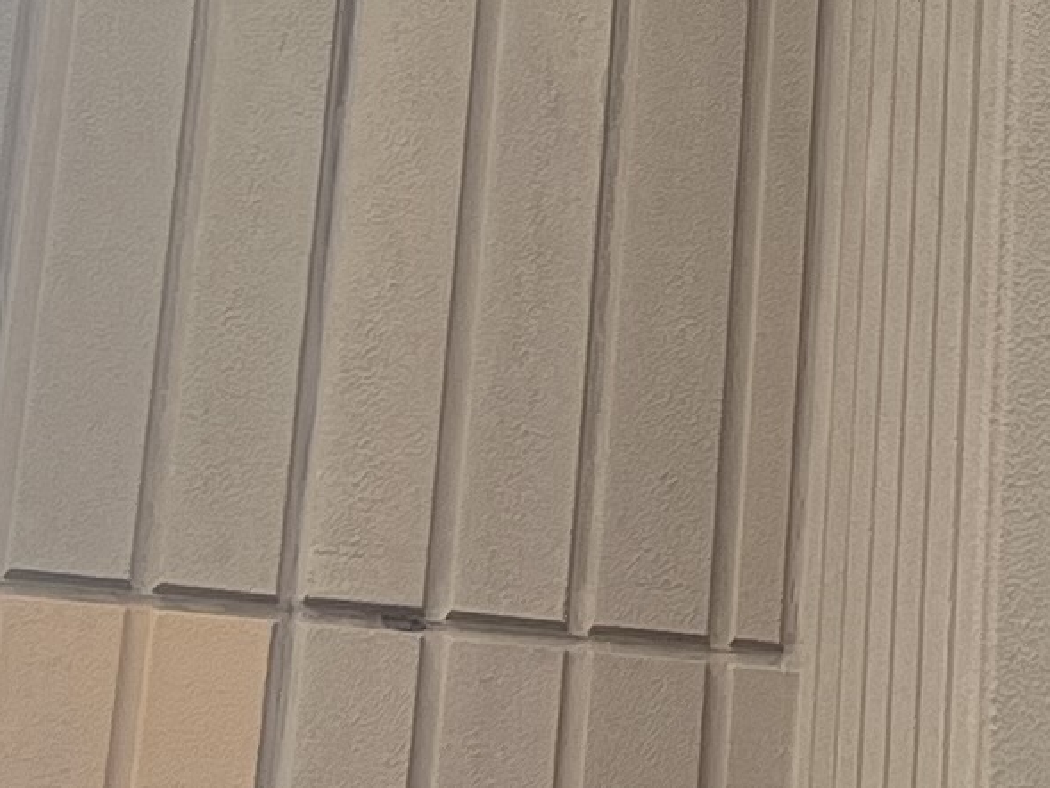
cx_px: 1266
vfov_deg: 8.3
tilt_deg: +24.7
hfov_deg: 10.9
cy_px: 144
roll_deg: -1.1
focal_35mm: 178
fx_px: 5400
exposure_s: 1/572
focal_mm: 5.7
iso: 50
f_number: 1.5
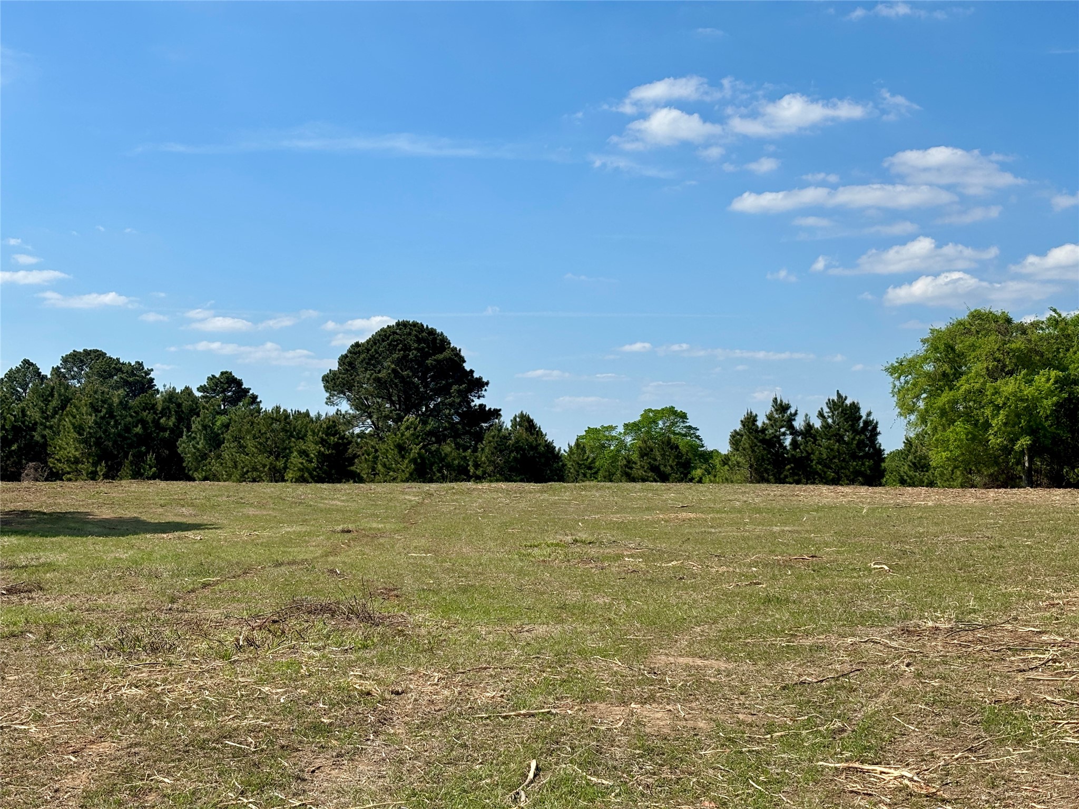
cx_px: 540
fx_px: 1621
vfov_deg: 28.0
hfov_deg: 36.8
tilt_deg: +1.5
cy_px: 404
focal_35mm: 52
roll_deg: -0.3
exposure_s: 1/3534
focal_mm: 5.96
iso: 32
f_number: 1.6
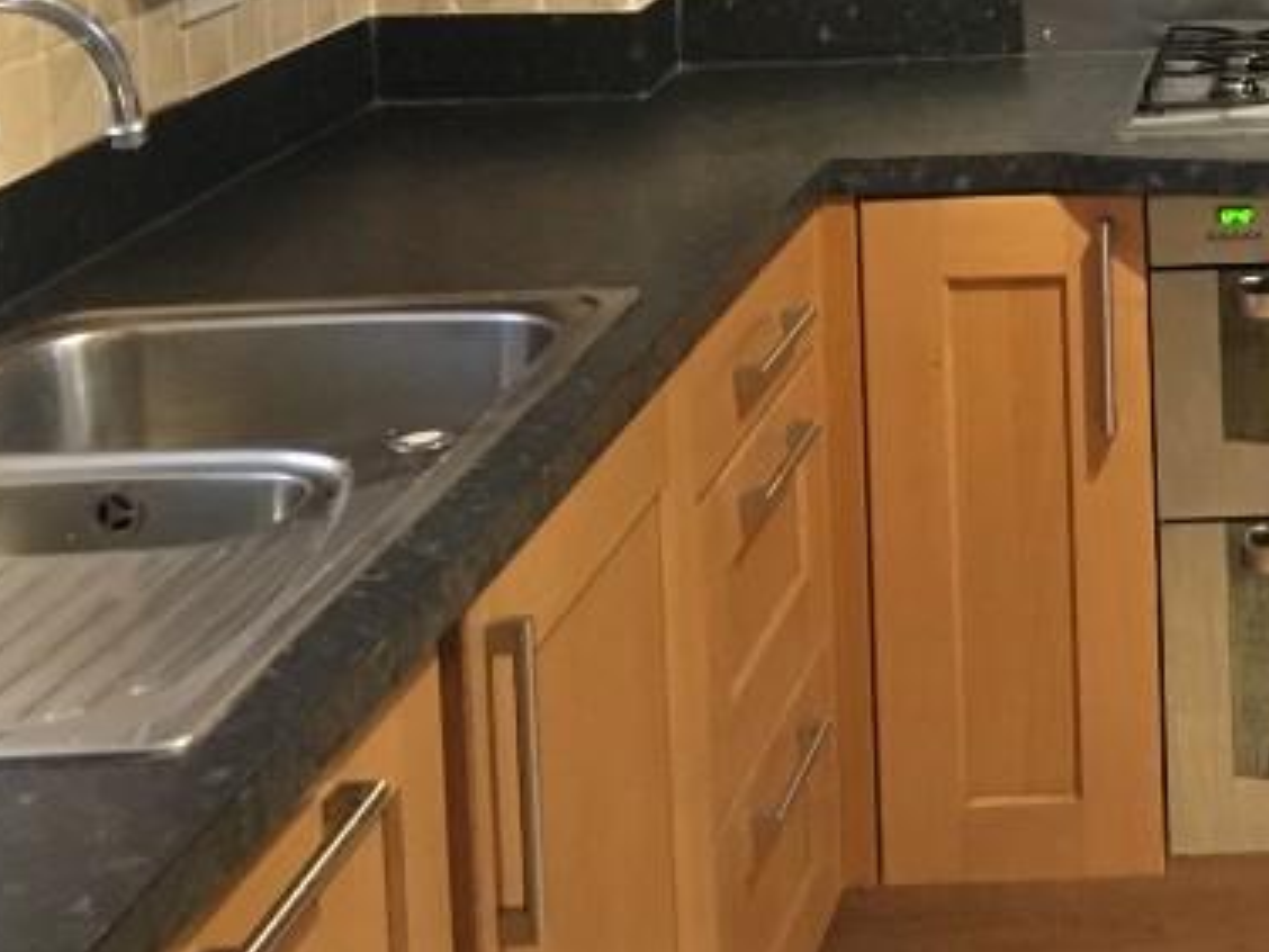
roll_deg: +1.3
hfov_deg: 22.6
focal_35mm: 79
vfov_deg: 17.7
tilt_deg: -4.6
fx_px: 2896
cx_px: 1542
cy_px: -223
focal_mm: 4.15
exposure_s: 1/20
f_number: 2.2
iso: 200
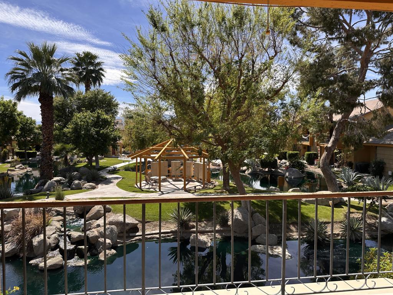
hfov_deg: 71.6
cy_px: 148
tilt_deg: -3.1
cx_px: 196
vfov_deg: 56.8
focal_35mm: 24
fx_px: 272
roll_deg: +0.6
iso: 80
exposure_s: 1/3247
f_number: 1.78
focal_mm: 6.86
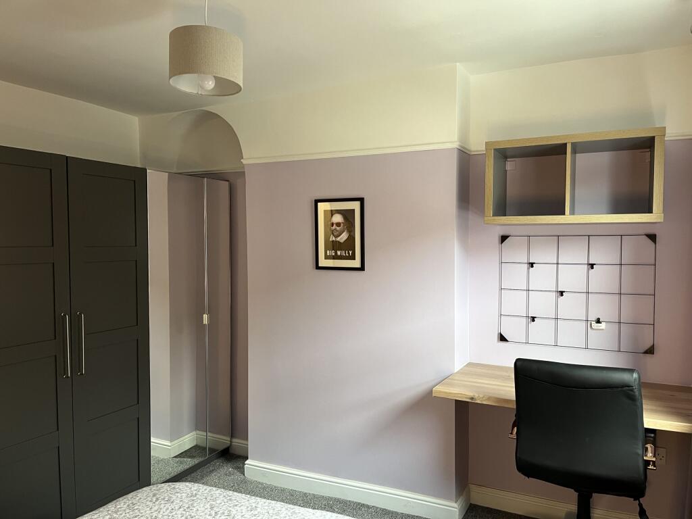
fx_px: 520
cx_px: 346
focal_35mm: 26
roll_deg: +0.4
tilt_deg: -2.3
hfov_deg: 67.3
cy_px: 260
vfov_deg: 53.1
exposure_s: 1/50
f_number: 1.6
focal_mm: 5.1
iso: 250
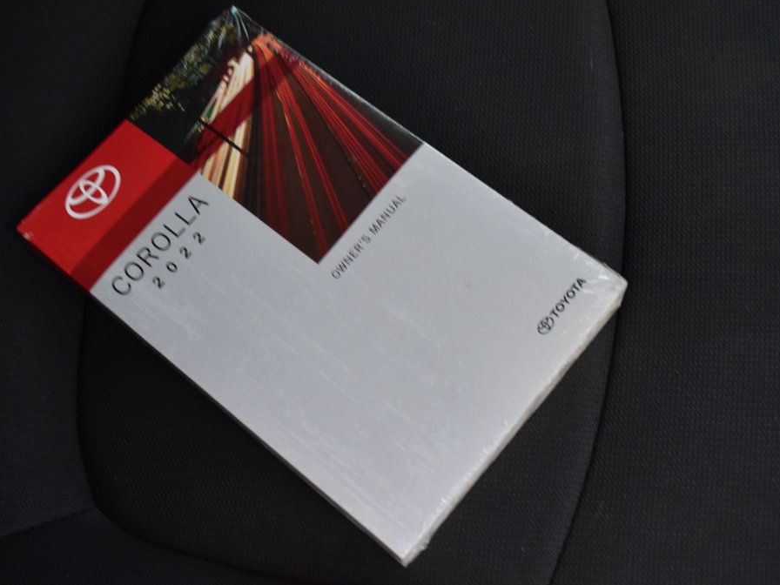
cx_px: 361
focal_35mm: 56
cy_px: 289
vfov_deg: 26.1
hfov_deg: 34.3
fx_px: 1262
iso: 1250
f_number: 6.3
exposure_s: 1/15
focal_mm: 34
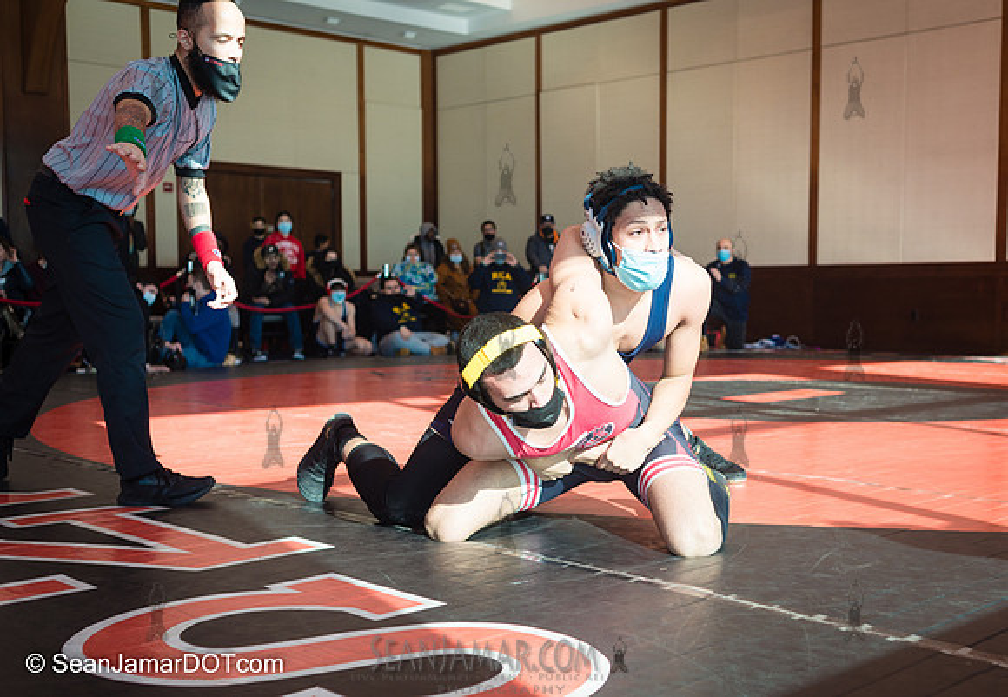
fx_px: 1219
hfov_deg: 44.7
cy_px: 389
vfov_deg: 31.9
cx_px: 608
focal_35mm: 43
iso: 400
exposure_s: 1/400
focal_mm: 35
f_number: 3.5
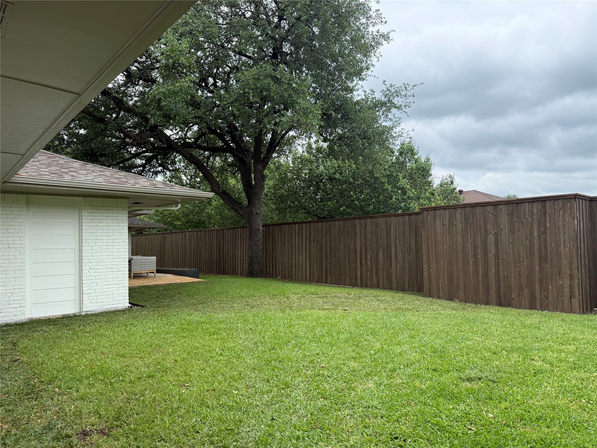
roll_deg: +0.5
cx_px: 298
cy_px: 224
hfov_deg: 71.6
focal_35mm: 24
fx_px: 414
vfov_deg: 56.8
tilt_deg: +2.2
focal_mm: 6.76
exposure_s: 1/1855
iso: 100
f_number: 1.78
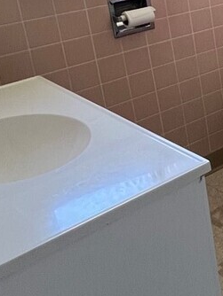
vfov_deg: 32.0
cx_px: 418
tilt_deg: -12.5
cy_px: 10
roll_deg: +2.8
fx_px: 480
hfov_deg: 18.9
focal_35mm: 56
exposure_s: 1/60
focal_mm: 1.57
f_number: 1.8
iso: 200
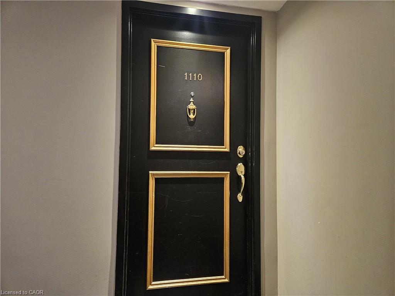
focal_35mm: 23
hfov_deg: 73.9
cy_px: 148
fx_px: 262
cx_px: 198
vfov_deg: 58.9
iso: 500
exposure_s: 1/24
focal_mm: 5.4
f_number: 1.8
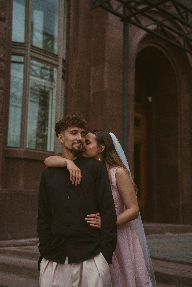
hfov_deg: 27.5
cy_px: 144
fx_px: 392
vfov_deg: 40.3
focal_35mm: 49
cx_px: 96
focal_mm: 49
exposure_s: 1/160
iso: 6400
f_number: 2.8
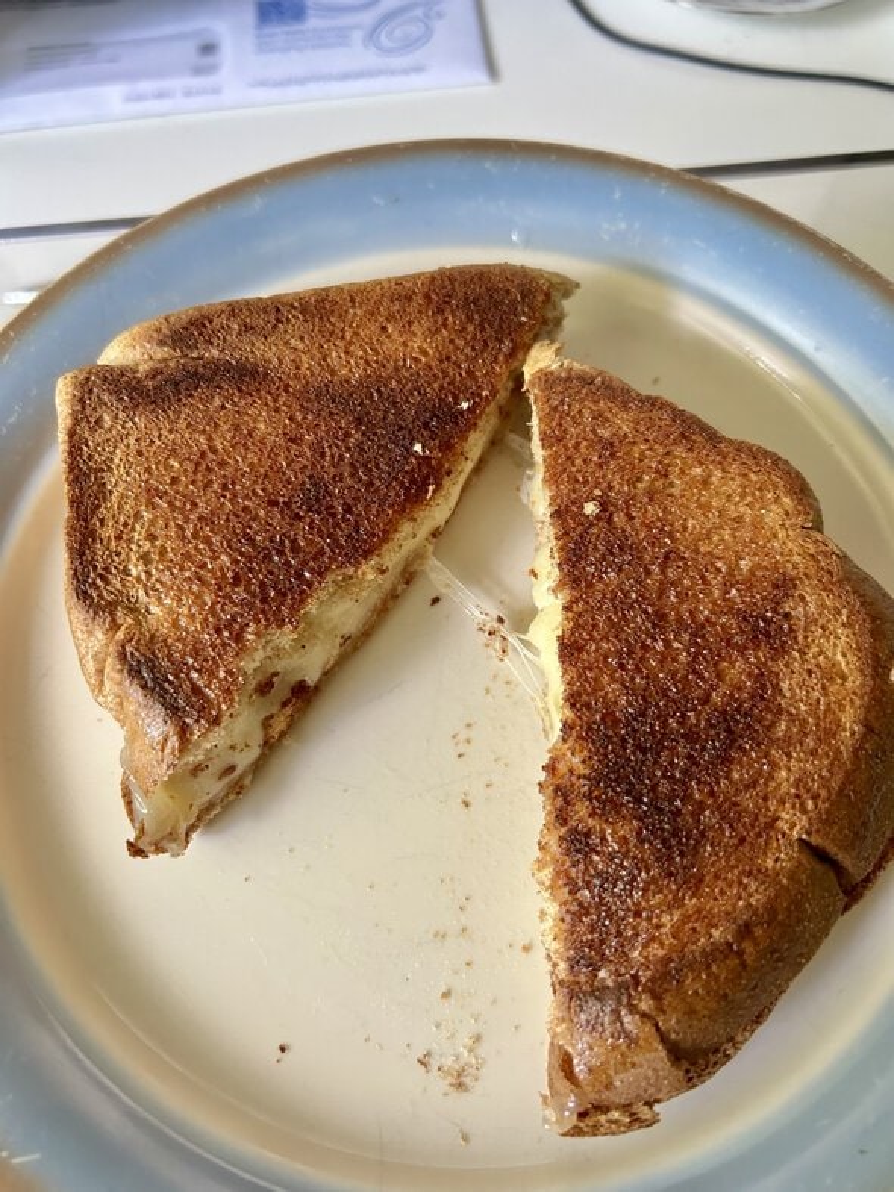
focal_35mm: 26
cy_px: 596
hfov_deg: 53.1
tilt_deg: -67.9
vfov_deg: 67.3
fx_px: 896
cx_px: 447
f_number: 1.5
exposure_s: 1/60
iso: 320
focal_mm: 5.7
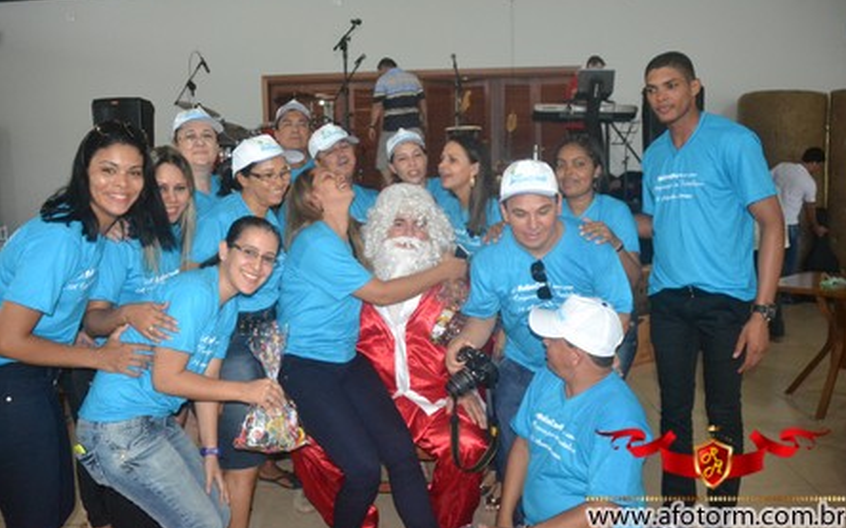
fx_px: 714
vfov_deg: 40.5
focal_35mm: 31
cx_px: 427
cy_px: 263
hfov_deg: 61.3
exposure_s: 1/60
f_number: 3.5
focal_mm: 20
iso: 3200
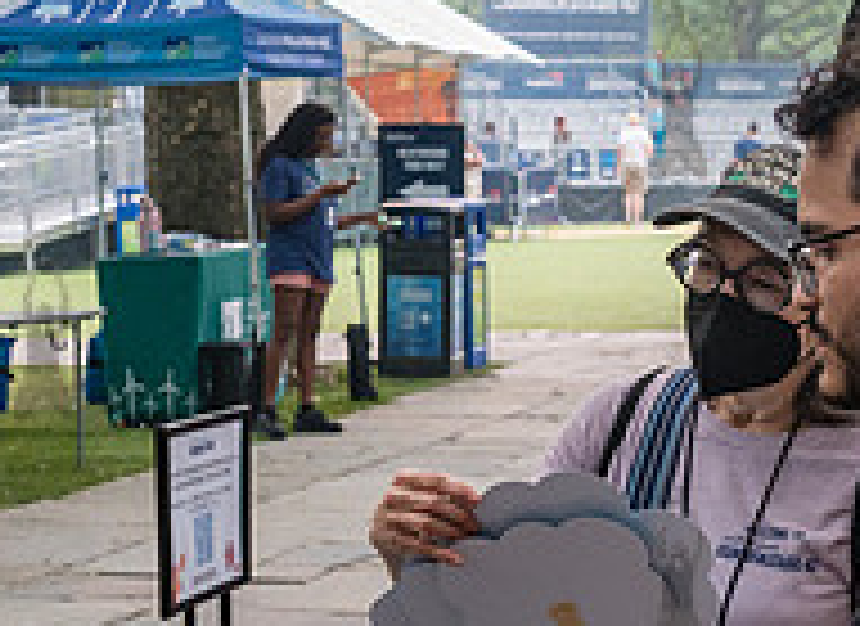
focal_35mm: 118
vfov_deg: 12.2
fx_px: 2901
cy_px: 536
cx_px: 498
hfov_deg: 16.9
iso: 1000
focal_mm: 35
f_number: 4.5
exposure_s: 1/800
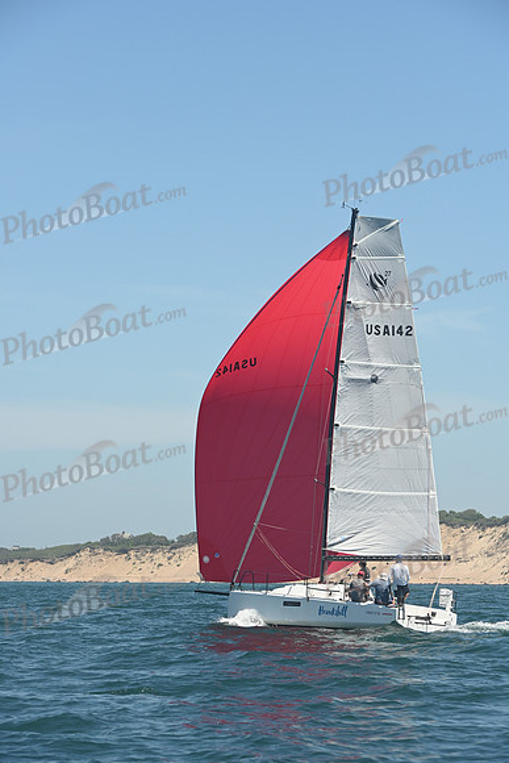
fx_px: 2586
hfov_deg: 11.2
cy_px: 382
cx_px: 254
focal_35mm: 122
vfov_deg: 16.8
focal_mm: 122
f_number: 7.1
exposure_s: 1/1000
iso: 320
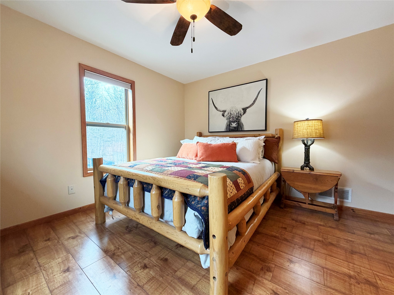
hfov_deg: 102.1
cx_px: 197
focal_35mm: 14
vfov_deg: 85.7
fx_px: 159
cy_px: 148
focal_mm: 2.22
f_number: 2.2
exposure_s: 1/120
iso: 250
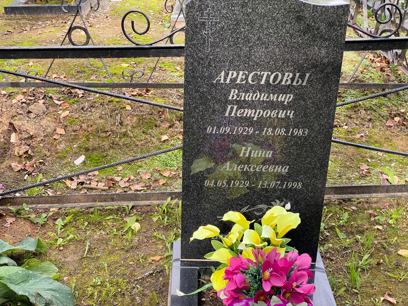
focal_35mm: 52
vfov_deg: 28.0
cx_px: 204
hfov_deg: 36.8
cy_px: 153
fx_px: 613
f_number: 2
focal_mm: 6
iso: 25
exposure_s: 1/122
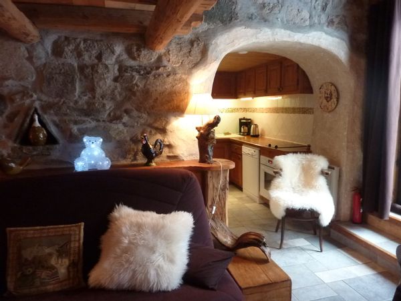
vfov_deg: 54.9
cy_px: 150
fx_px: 290
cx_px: 200
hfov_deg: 69.4
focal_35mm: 25
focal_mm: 4.1
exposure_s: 1/20
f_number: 3.3
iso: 400
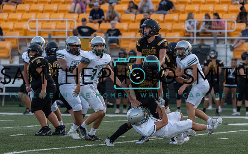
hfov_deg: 7.1
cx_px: 137
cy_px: 91
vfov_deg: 4.4
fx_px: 2004
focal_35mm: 297
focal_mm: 262
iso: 2500
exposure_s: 1/1000
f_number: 5.6
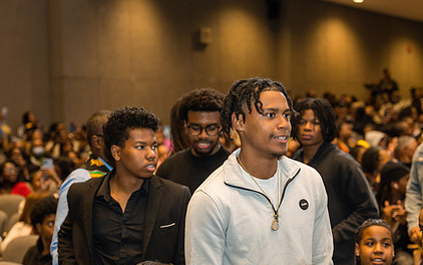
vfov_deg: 15.7
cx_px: 224
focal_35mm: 83
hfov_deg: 24.9
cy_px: 178
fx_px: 957
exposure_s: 1/250
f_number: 2.8
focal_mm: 59.2
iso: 800
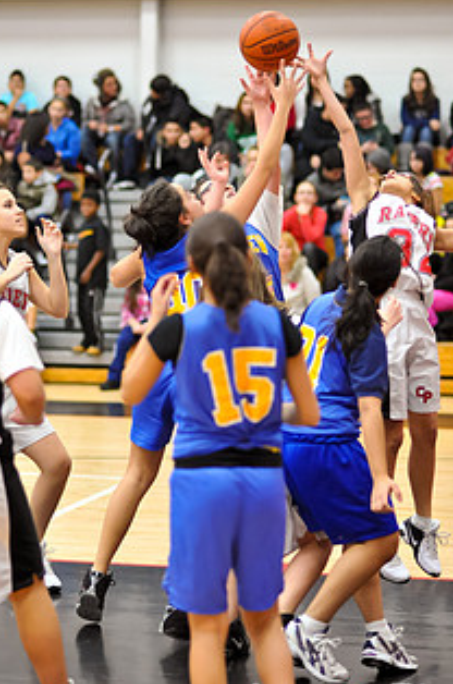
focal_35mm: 122
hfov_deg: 11.2
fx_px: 2313
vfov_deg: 16.8
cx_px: 206
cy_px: 309
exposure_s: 1/500
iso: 2800
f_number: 2
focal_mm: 85
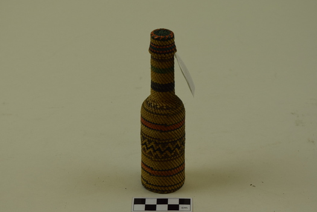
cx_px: 150
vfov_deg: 10.9
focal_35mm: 126
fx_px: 1107
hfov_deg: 16.3
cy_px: 130
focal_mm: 55
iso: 400
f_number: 8
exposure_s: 1/250
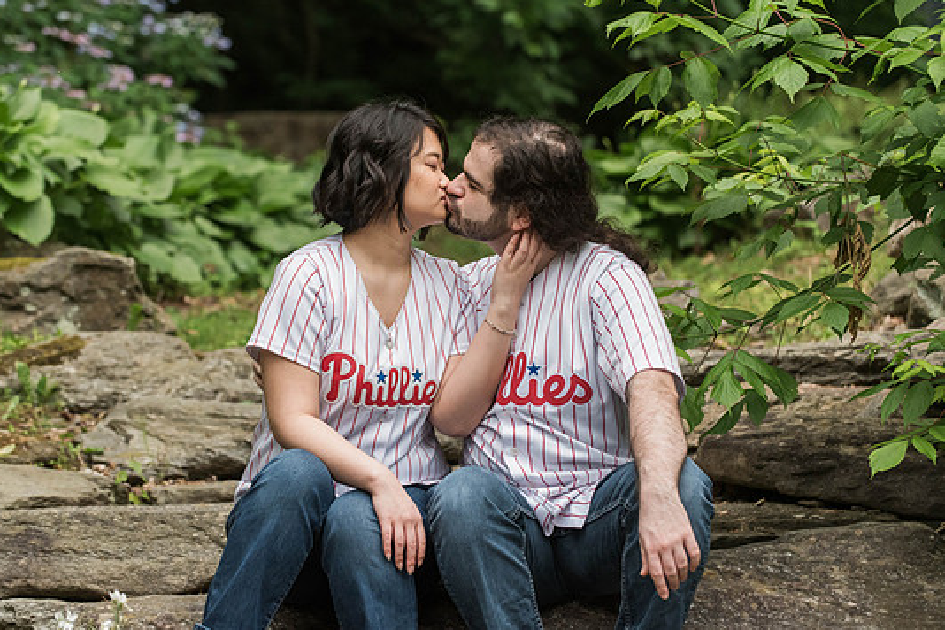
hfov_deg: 15.6
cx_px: 462
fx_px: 3438
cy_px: 296
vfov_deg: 10.5
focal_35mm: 131
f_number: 4
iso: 2000
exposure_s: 1/1000
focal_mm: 116
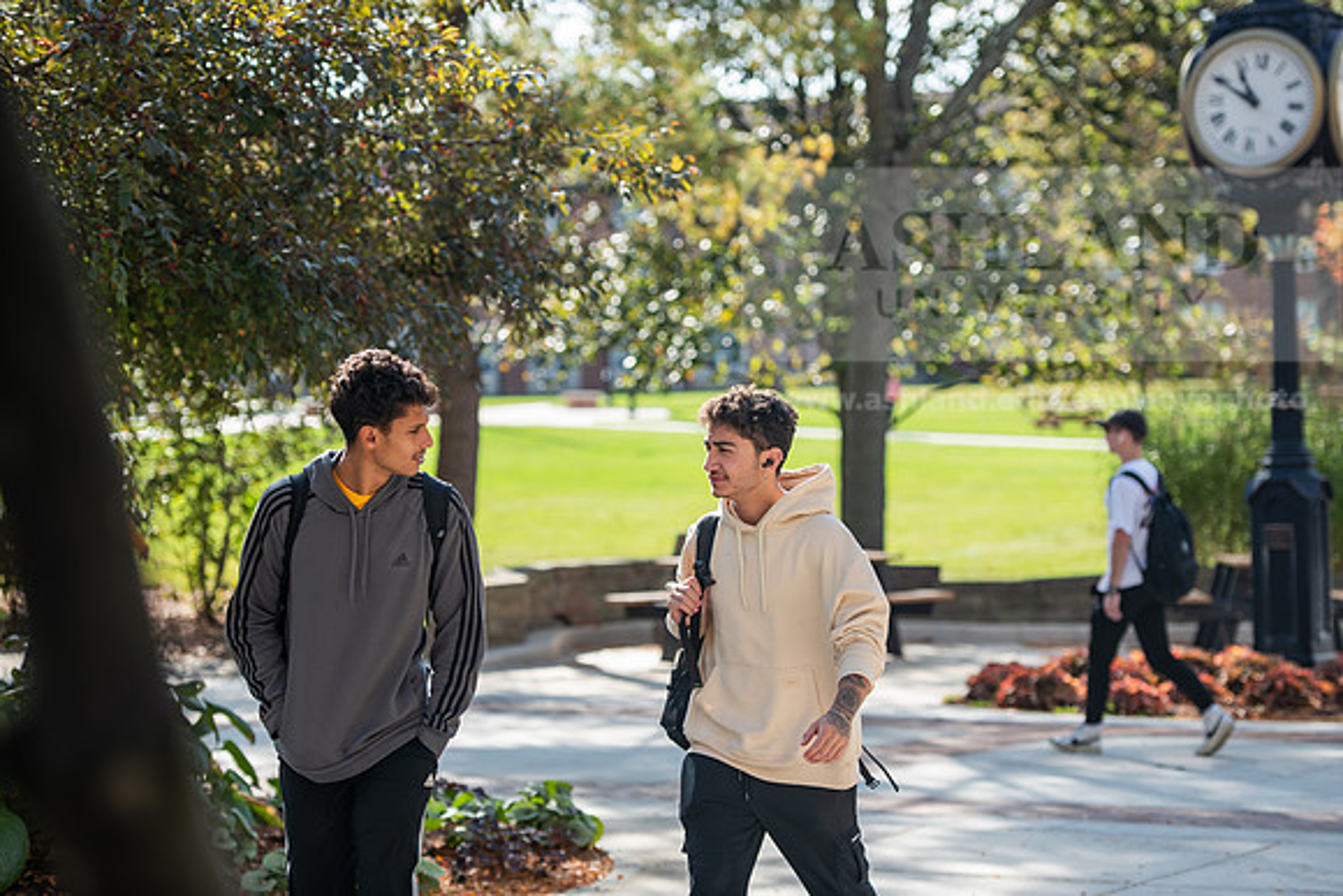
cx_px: 672
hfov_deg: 20.0
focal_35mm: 102
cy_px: 448
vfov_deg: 13.4
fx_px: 3806
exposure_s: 1/500
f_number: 3.2
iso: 100
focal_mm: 102
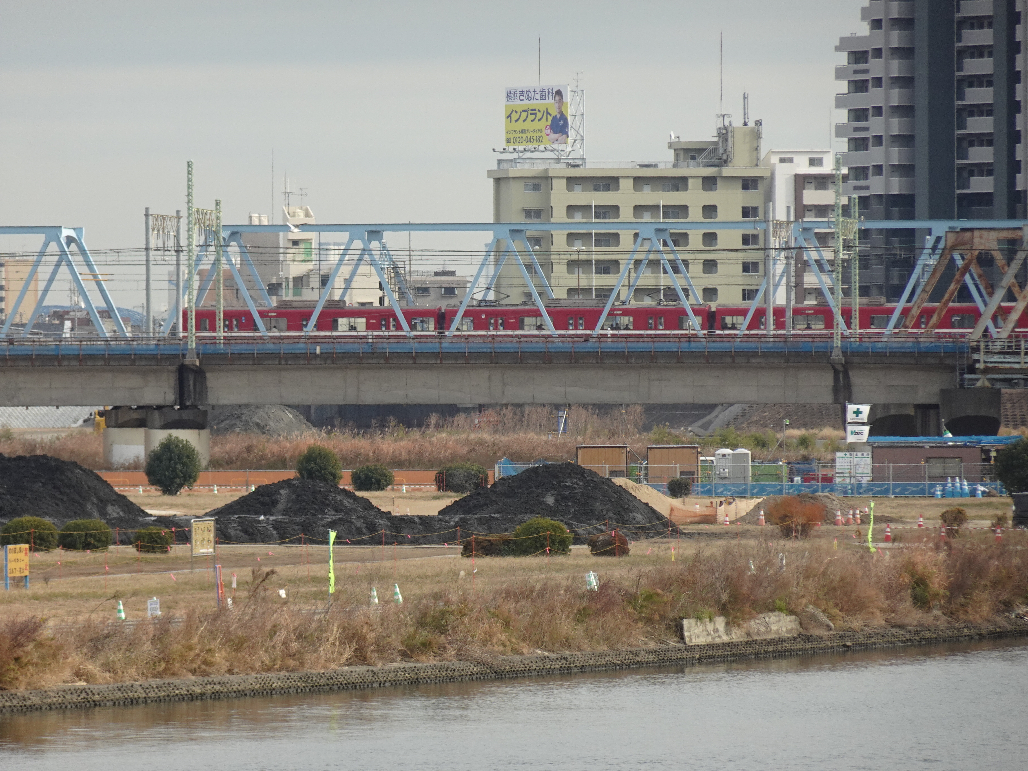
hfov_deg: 5.4
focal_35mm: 366
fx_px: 10869
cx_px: 514
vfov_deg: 4.1
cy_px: 386
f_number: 6.3
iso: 100
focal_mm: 59.39
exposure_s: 1/200
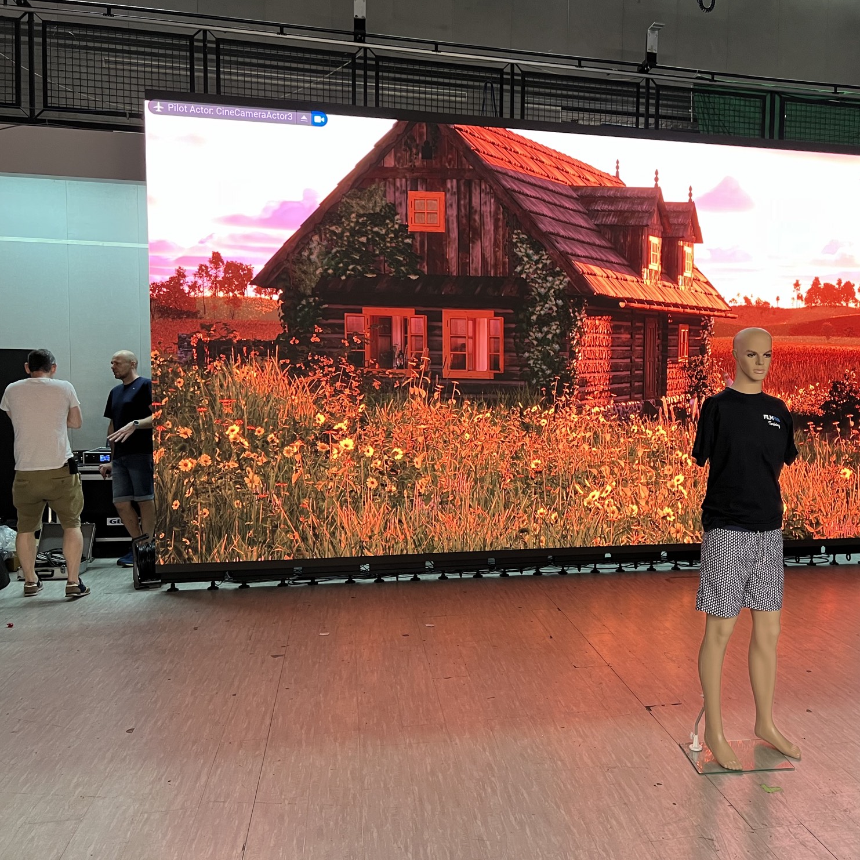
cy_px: 426
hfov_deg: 51.7
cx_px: 566
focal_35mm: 31
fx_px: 871
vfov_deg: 52.5
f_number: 1.5
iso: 125
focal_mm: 5.7
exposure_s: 1/50
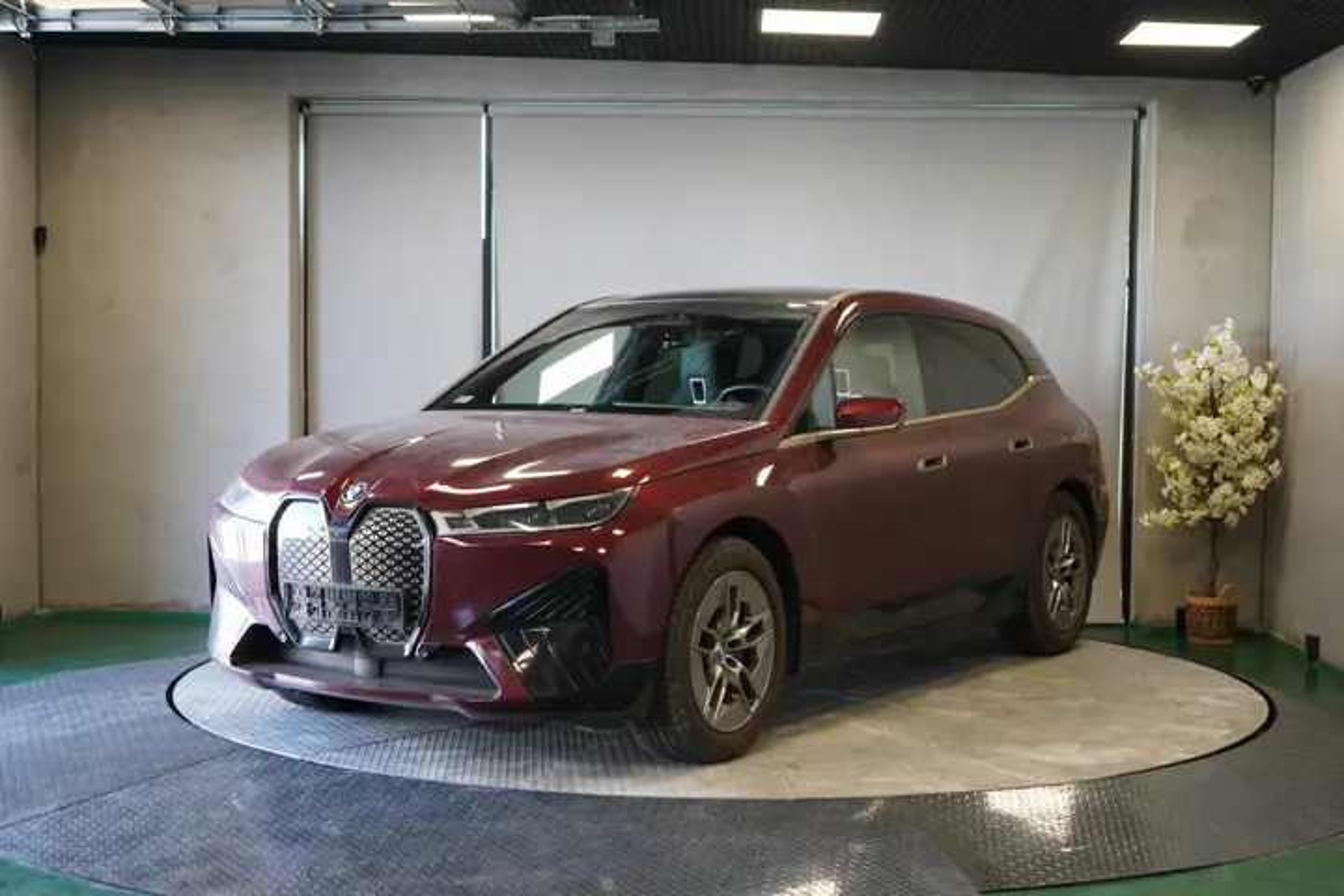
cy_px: 448
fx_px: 1829
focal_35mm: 49
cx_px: 672
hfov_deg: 40.3
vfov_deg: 27.5
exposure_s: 1/160
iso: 2000
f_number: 4.5
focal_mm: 49
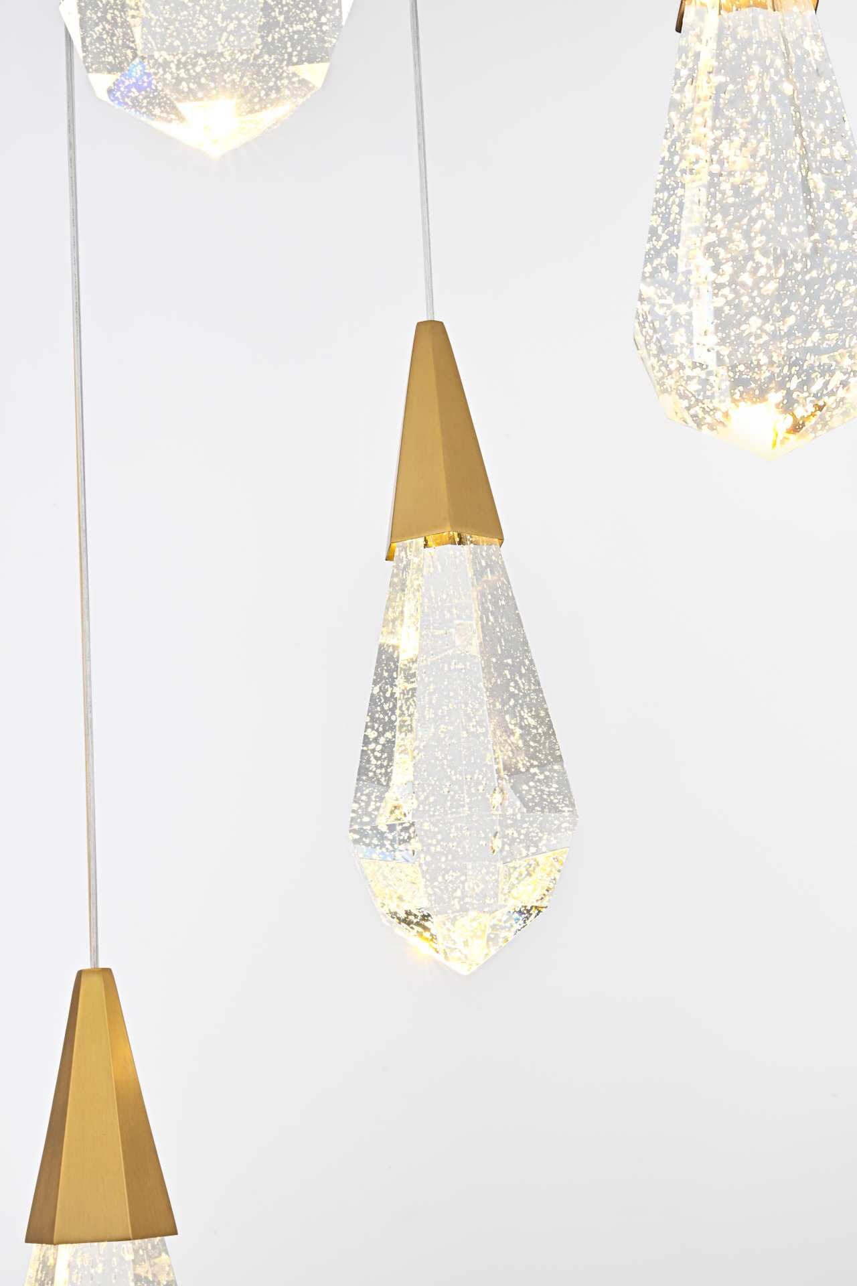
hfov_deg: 19.5
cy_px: 643
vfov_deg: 28.8
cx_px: 428
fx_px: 2499
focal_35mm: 70
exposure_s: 1/1.6
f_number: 22
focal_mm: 70
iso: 100
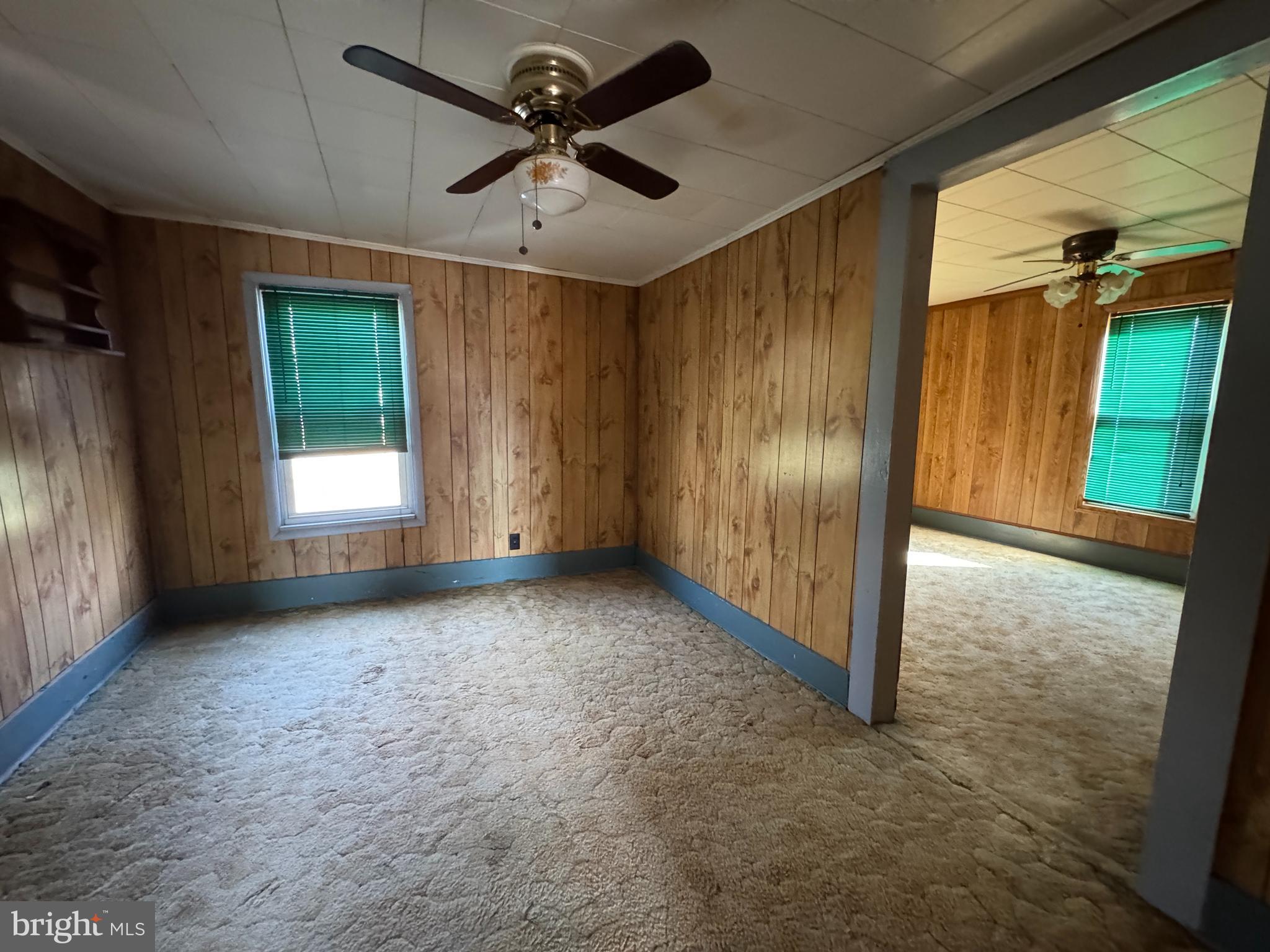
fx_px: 514
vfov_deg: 85.7
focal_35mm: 14
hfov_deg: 102.1
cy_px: 476
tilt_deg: -10.3
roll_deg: -0.8
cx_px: 635
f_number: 2.2
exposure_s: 1/50
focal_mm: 2.22
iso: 1250
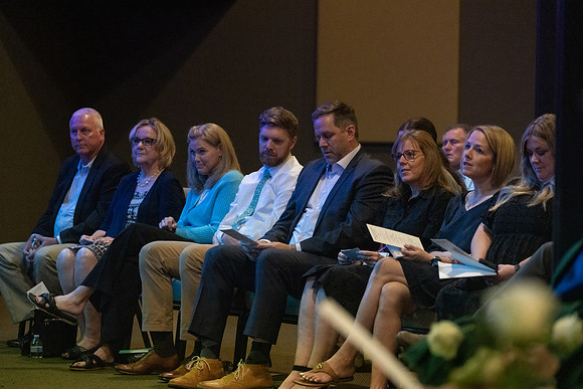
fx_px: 2057
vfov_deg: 10.8
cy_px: 194
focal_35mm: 127
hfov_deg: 16.1
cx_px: 292
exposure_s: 1/250
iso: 16000
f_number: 3.5
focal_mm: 127
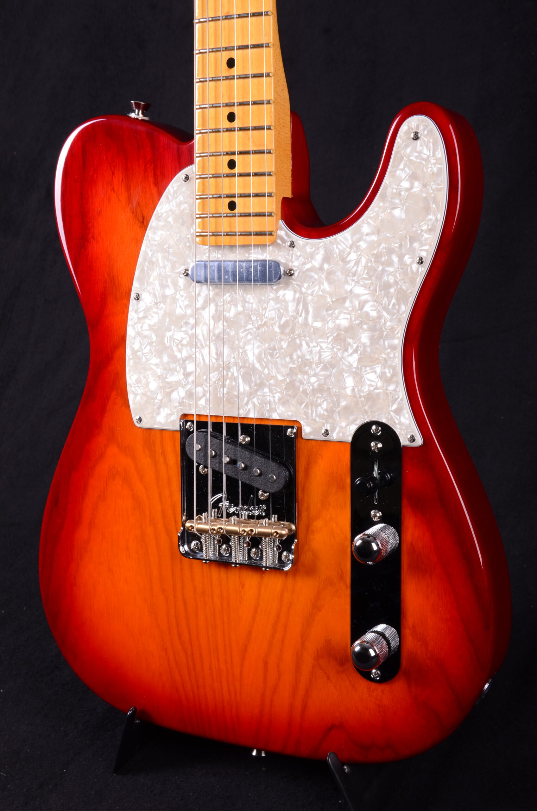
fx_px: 1180
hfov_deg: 25.6
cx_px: 268
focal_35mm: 52
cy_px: 406
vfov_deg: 37.9
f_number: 13
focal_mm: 35
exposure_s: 1/200
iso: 200
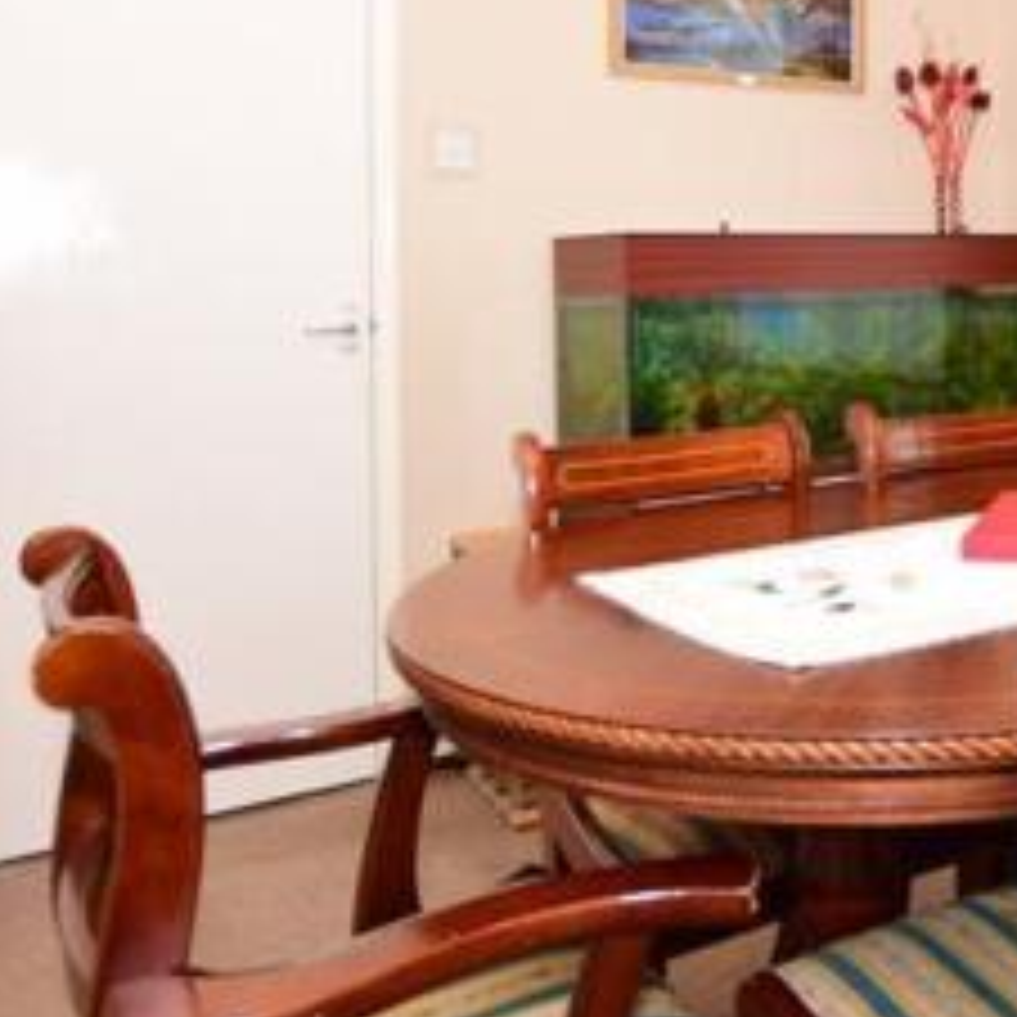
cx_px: 891
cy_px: 214
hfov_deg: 41.8
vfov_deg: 43.0
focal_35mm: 37
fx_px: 1230
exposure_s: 1/80
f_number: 5
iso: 200
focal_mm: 10
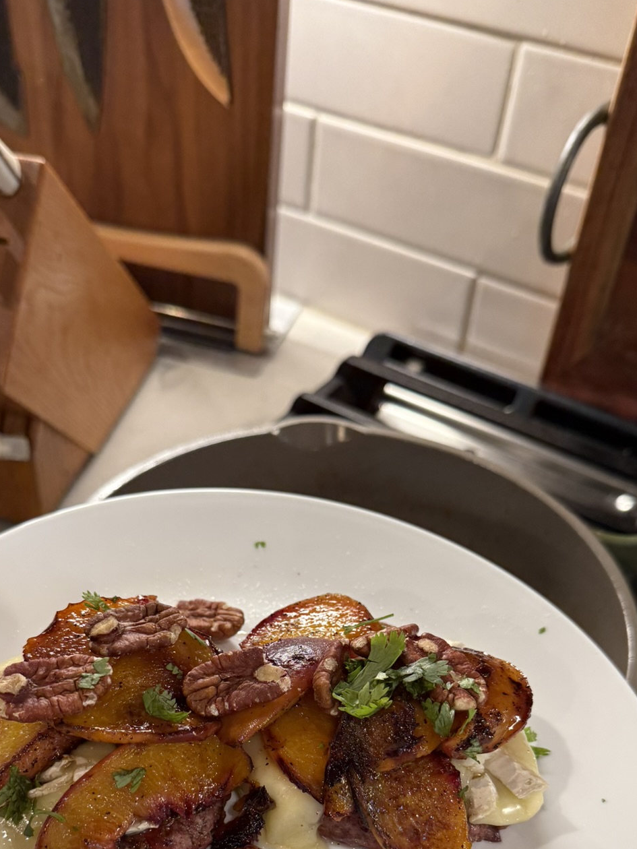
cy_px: 670
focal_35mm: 39
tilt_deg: -47.0
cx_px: 272
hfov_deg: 36.7
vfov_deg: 45.6
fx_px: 957
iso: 200
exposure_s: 1/120
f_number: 1.78
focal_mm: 6.76
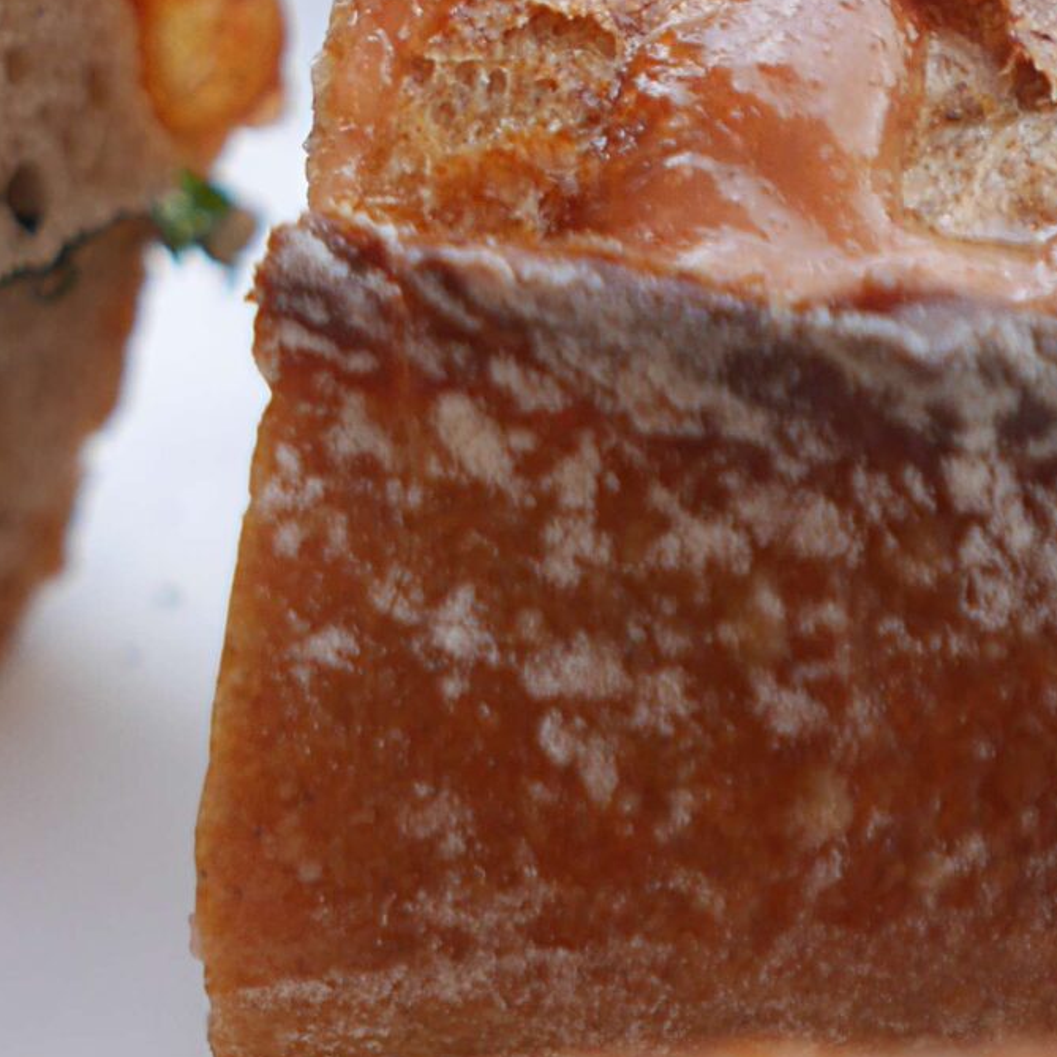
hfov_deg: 8.4
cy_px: 322
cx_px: -537
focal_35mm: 203
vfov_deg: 8.6
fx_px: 7013
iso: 200
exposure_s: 1/60
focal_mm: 30
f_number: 2.8
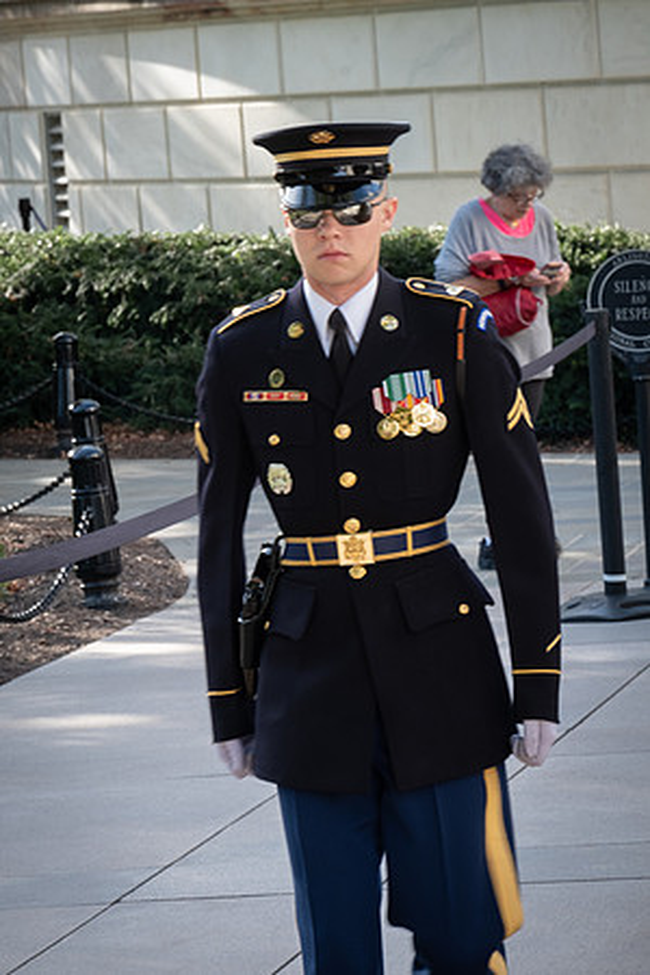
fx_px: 6039
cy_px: 488
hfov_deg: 6.2
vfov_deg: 9.2
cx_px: 325
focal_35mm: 223
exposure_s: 1/40
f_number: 16
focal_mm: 148.5
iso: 640
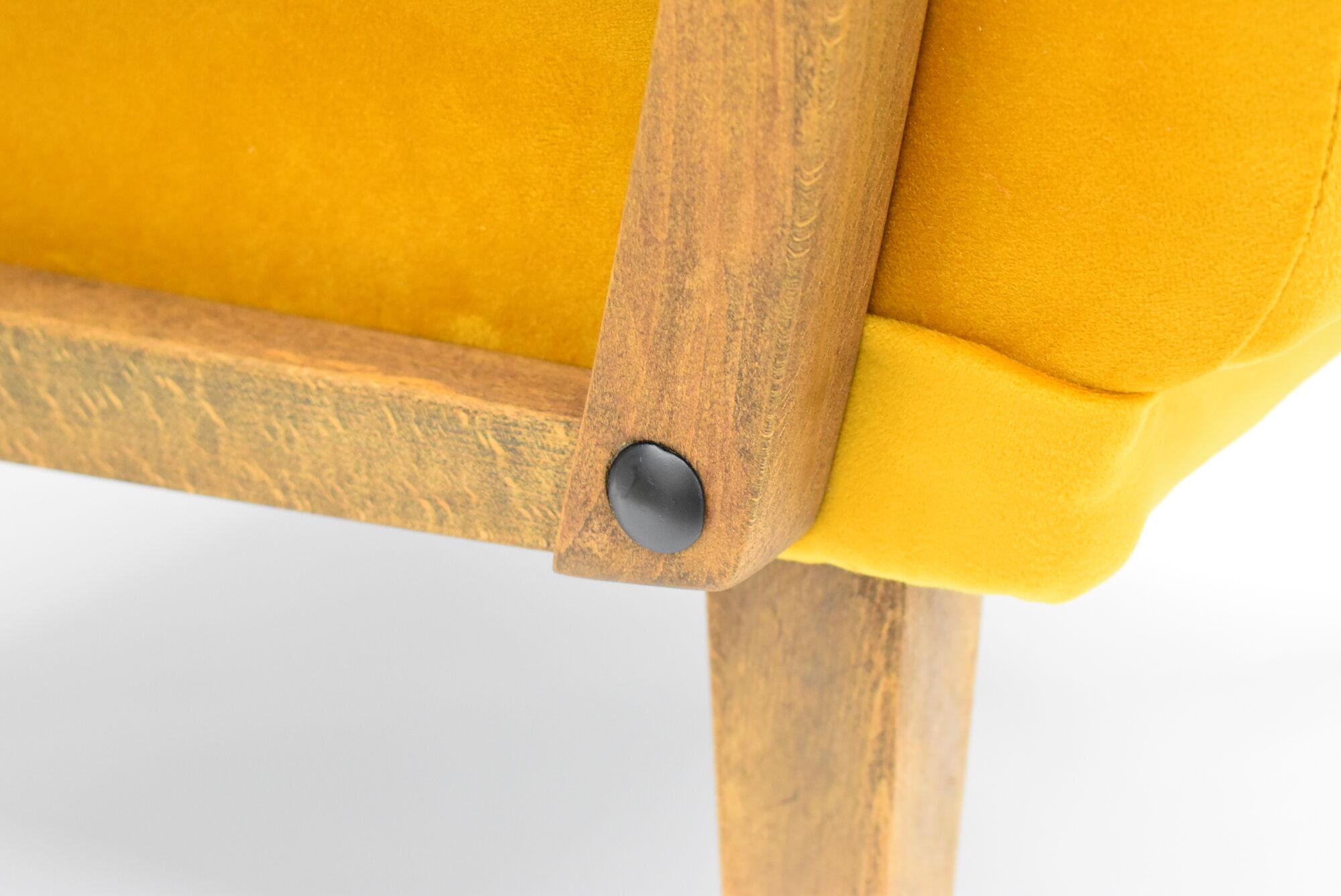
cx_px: 670
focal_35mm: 75
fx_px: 2796
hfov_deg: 27.0
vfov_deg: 18.2
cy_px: 448
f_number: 5.6
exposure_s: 1/40
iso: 3200
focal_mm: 50
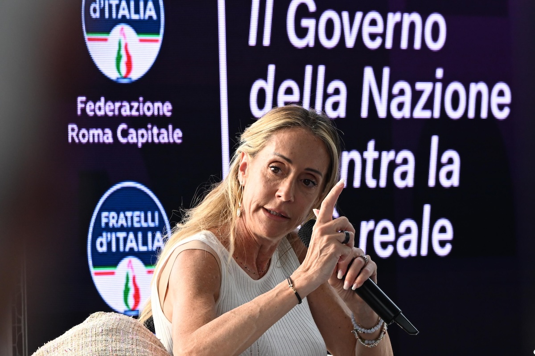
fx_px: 4458
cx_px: 268
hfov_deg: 6.9
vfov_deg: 4.6
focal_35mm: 300
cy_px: 178
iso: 1000
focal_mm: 200
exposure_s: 1/320
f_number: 8
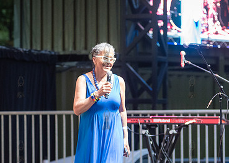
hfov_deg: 8.5
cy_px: 100
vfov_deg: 6.0
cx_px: 66
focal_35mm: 238
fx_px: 1547
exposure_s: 1/125
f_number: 3.5
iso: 3200
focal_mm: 125
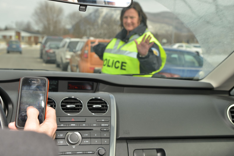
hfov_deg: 35.6
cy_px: 78
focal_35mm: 56
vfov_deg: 24.2
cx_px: 117
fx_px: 364
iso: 250
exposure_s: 1/250
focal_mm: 55
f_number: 8
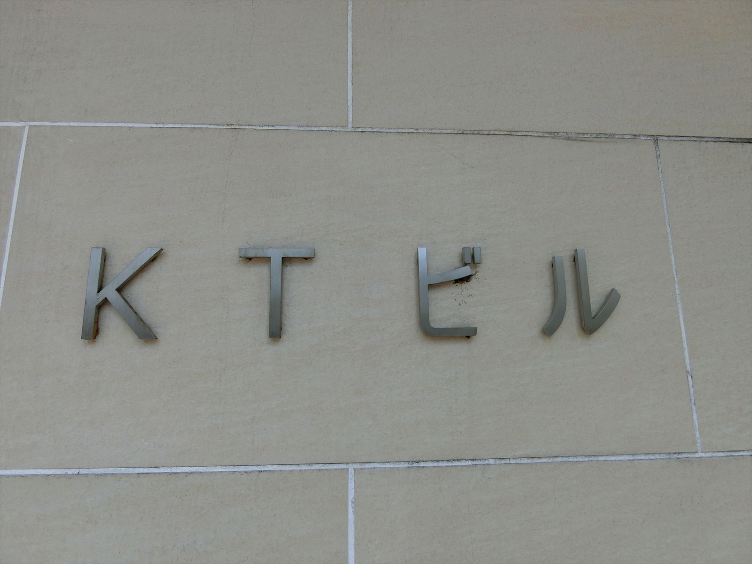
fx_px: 413
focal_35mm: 19
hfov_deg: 84.7
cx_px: 376
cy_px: 282
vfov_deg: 68.7
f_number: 2.7
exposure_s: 1/640
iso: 80
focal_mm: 4.06
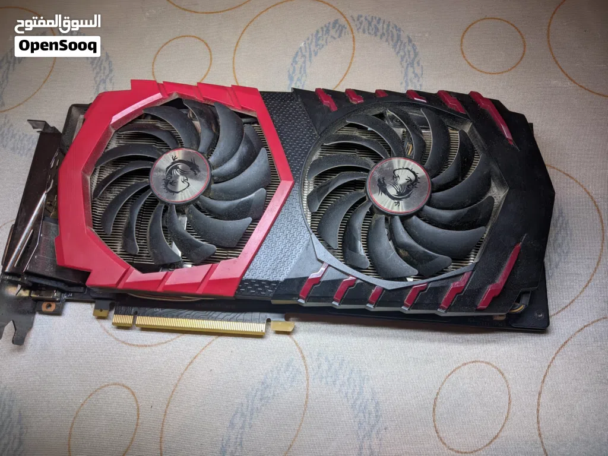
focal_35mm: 28
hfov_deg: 63.4
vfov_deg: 49.7
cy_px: 228
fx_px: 492
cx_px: 304
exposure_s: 1/40
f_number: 2.2
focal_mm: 3.79
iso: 322
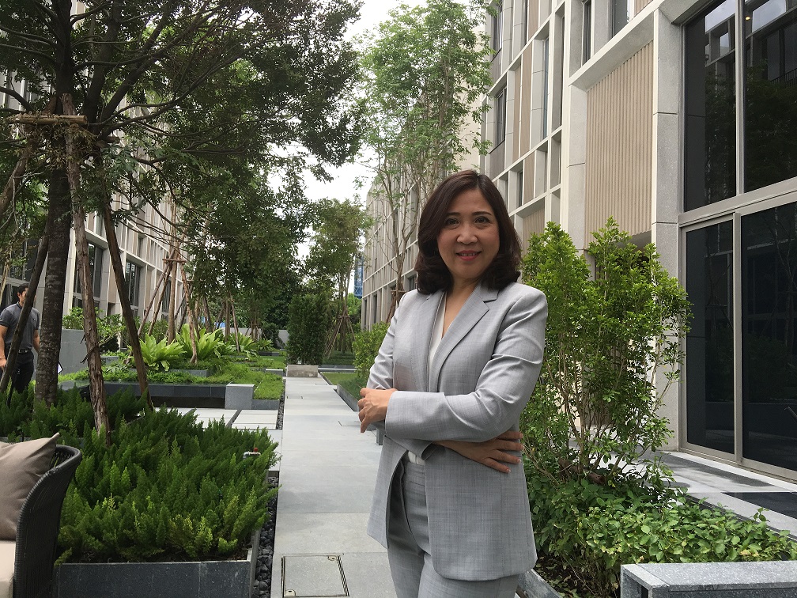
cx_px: 398
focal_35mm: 29
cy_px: 299
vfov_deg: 48.2
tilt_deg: +3.8
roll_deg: -4.9
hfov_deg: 61.7
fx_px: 668
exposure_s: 1/353
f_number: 2.2
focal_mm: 4.15
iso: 25
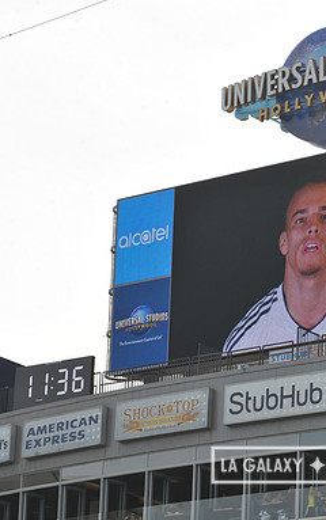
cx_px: 307
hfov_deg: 8.7
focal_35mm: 151
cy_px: 261
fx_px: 2142
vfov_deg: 13.8
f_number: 10
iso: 250
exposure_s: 1/400
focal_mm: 98
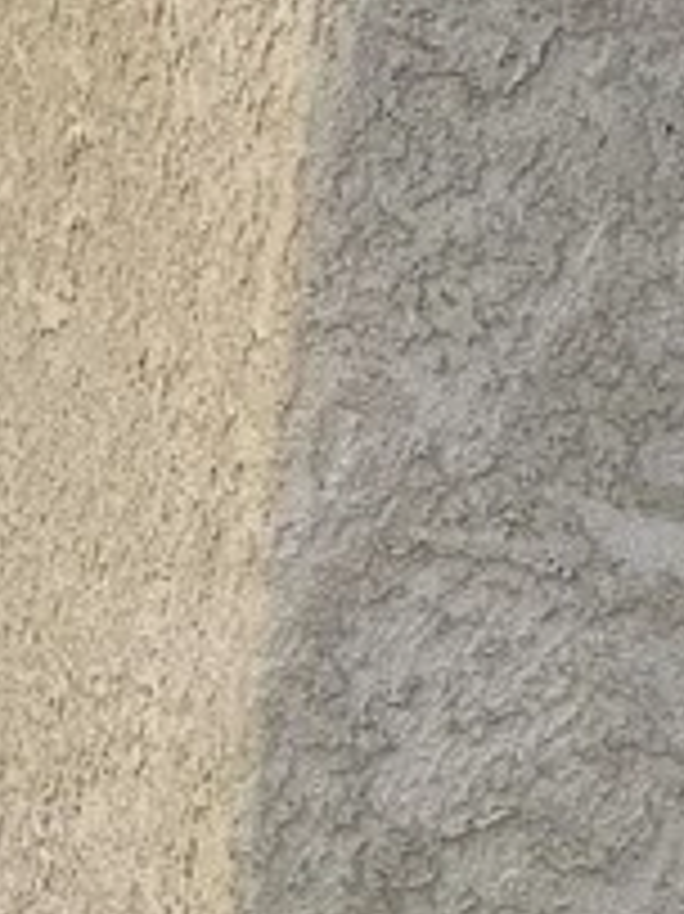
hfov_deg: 10.7
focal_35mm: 131
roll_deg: -5.5
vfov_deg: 15.0
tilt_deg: -6.7
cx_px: -468
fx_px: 3455
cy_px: 176
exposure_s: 1/1447
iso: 32
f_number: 1.8
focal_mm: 4.25
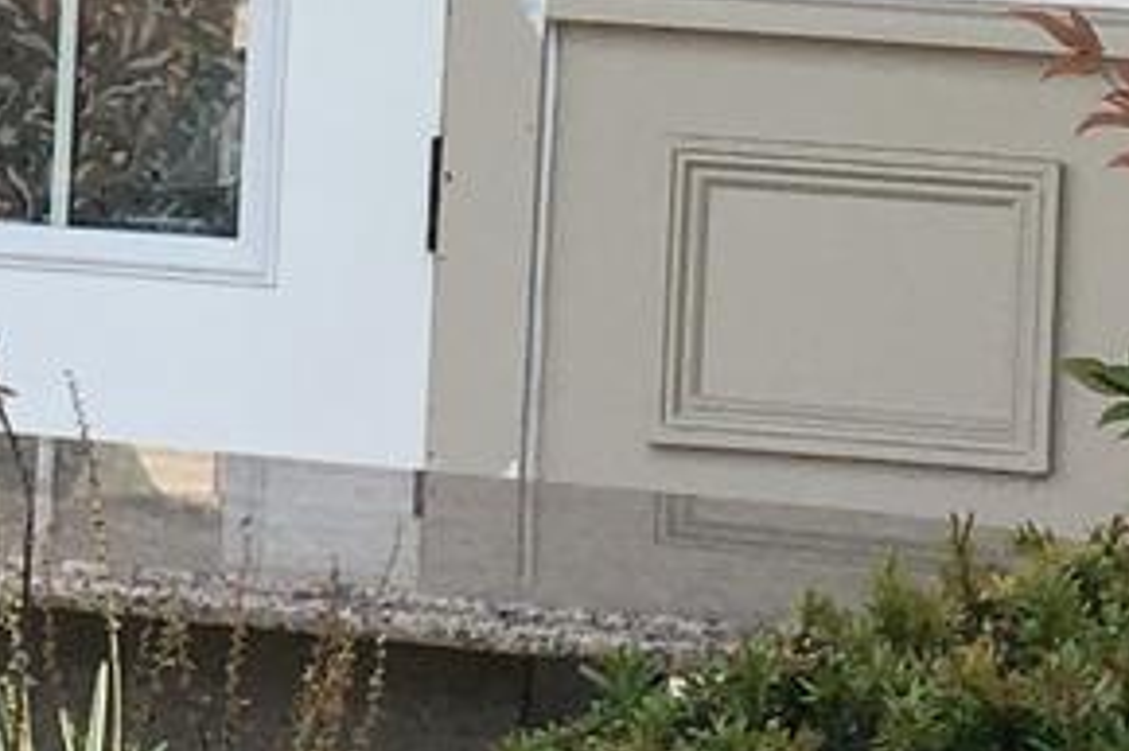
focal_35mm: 213
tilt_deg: +5.8
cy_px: -607
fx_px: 6676
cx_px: -82
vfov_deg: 6.3
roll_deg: -3.4
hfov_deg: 9.6
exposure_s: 1/308
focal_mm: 4.15
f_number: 2.2
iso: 25
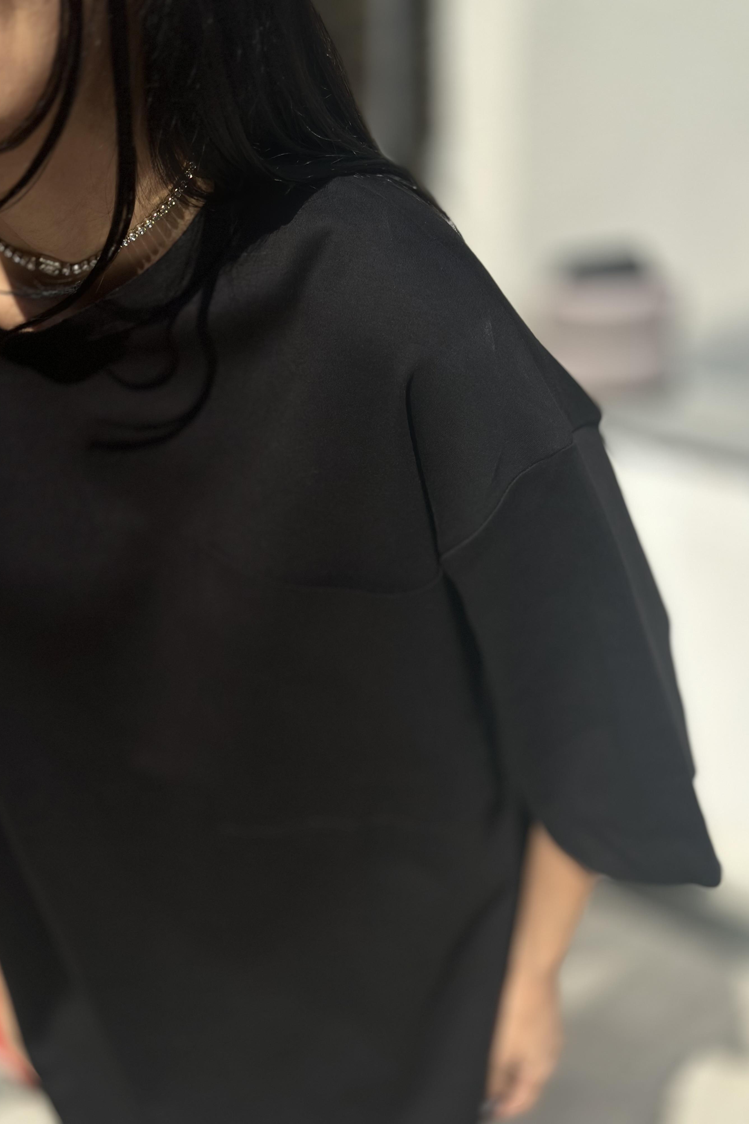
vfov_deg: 39.6
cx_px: 374
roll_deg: +0.2
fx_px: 1560
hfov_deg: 27.0
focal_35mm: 50
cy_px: 562
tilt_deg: -21.7
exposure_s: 1/5000
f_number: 1.78
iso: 100
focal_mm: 6.86
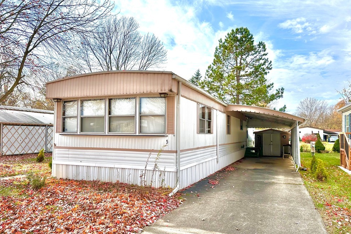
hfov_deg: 69.4
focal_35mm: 26
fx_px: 253
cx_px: 176
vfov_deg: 49.5
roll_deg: -0.5
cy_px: 125
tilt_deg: +3.2
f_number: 1.78
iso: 80
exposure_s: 1/6211
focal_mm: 6.86
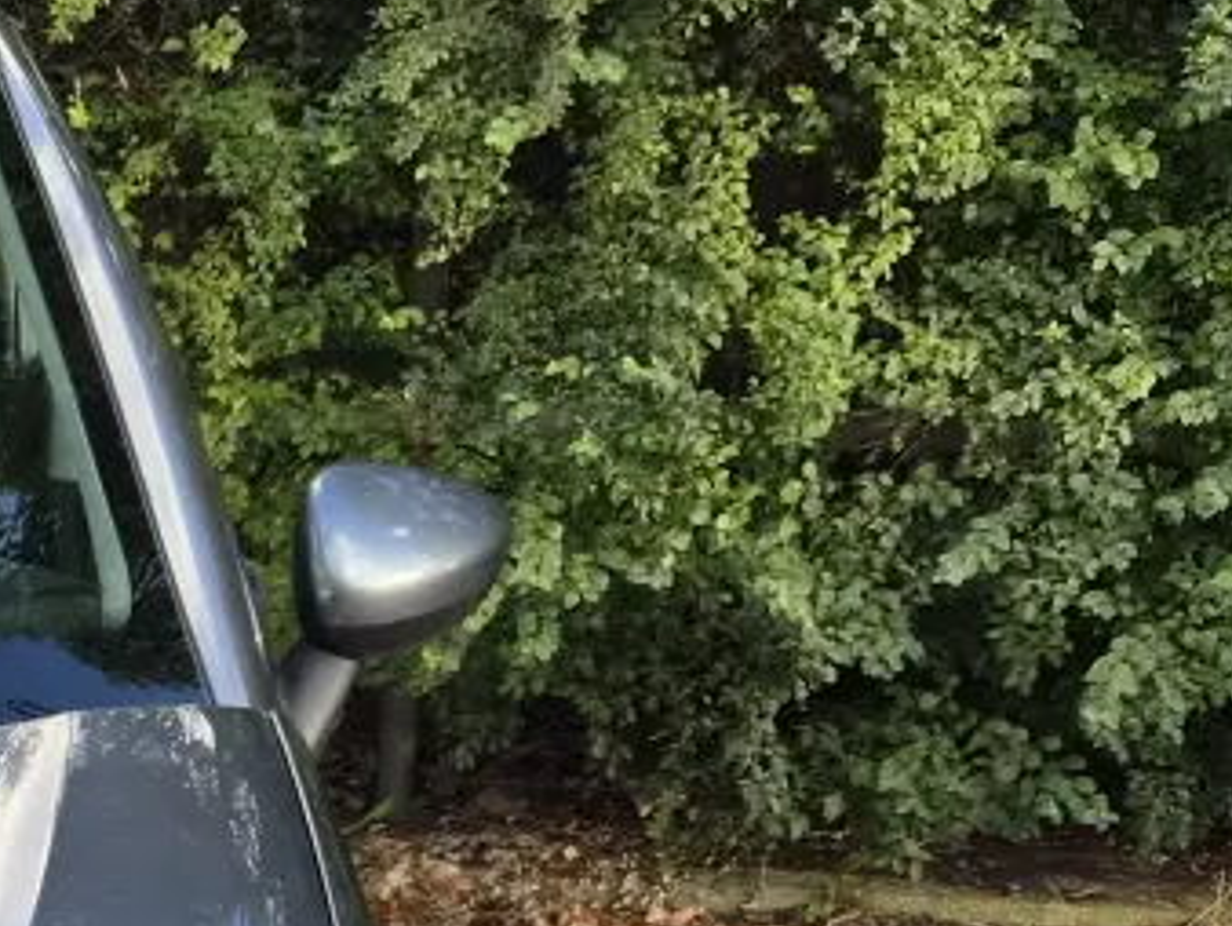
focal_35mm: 87
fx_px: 3099
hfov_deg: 19.6
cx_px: -598
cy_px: 1225
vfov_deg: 16.1
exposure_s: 1/359
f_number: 1.8
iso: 64
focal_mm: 5.4
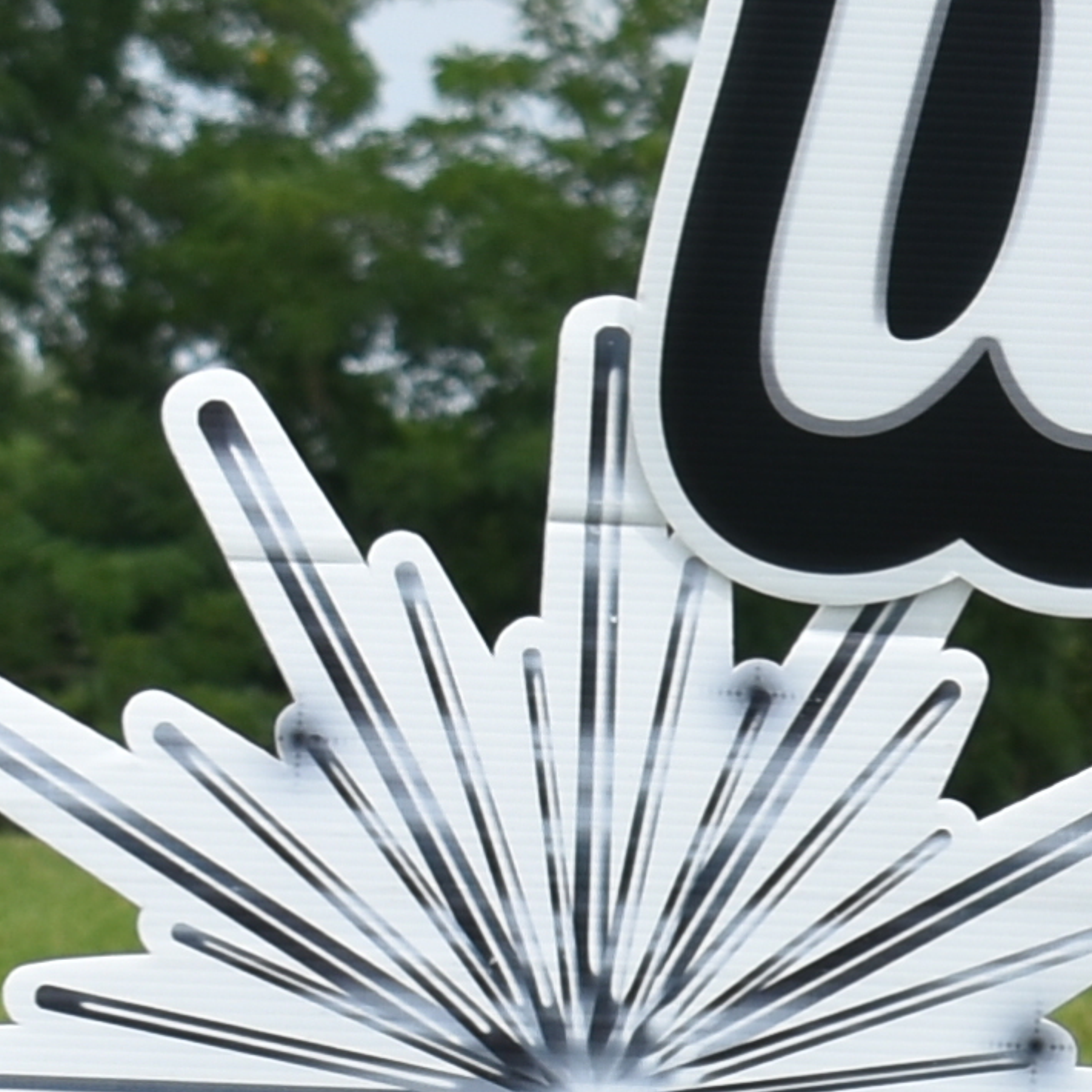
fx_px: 17295
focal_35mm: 485
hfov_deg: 3.5
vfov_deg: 3.6
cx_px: 3045
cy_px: 1541
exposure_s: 1/320
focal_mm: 45
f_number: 9
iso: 100
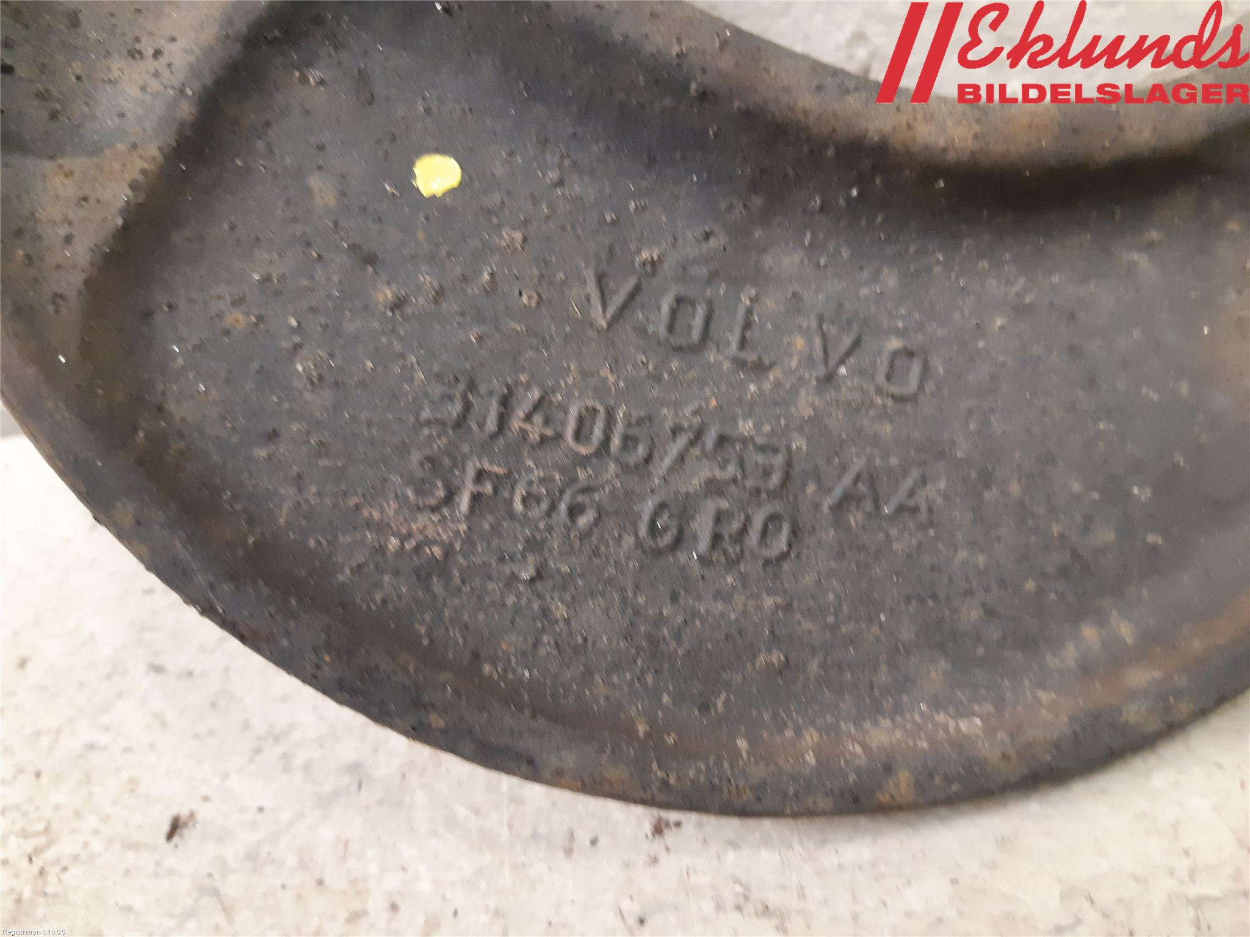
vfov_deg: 53.1
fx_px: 939
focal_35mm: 26
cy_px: 468
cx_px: 625
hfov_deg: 67.3
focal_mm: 3.93
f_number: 1.7
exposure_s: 1/25
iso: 320
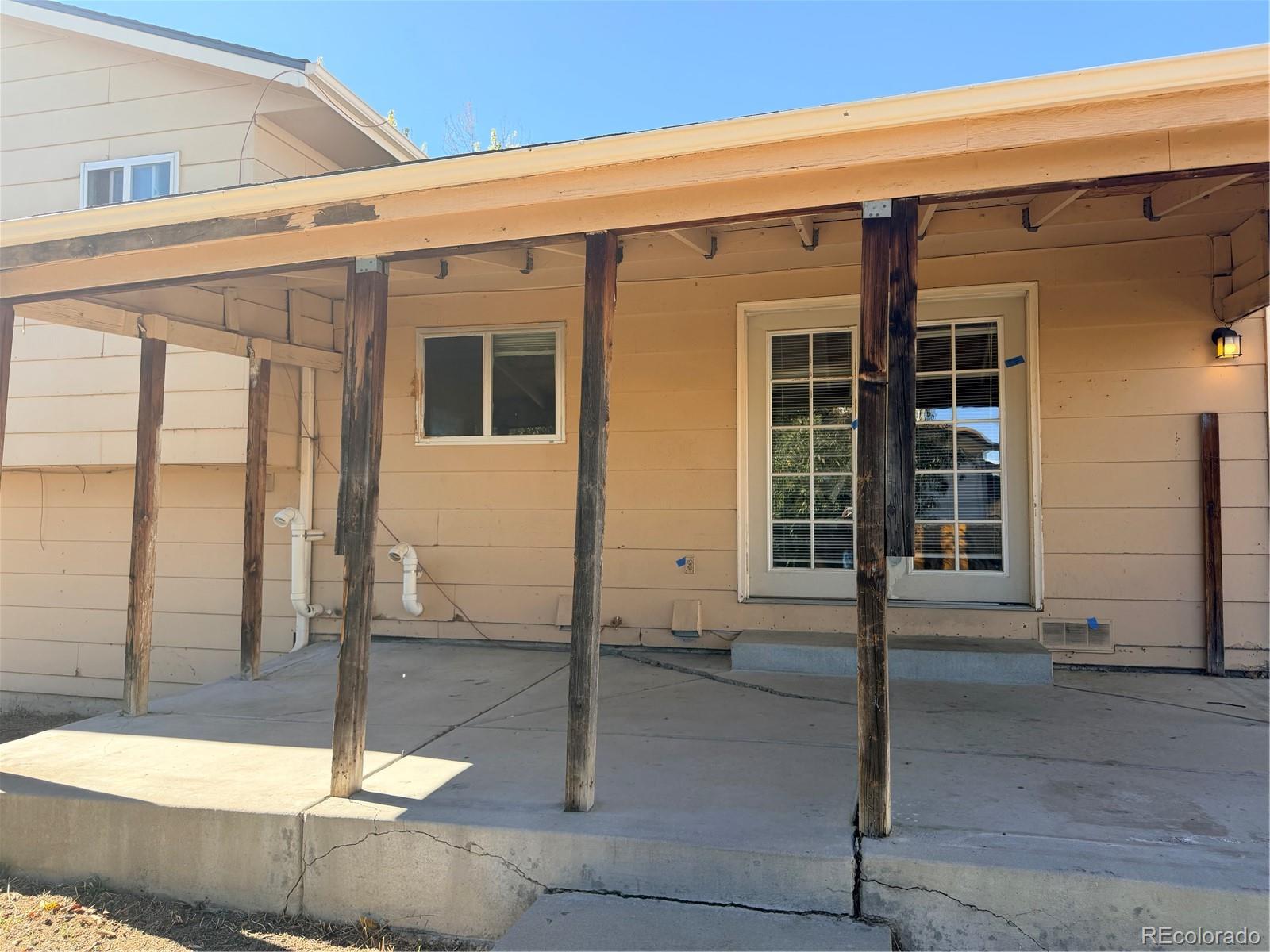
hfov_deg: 71.6
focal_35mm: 24
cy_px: 476
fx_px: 881
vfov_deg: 56.8
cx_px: 635
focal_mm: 6.76
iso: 100
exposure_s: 1/1361
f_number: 1.78
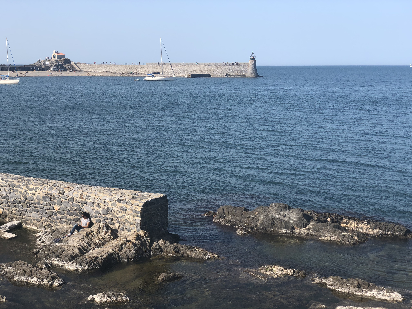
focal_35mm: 52
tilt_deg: -7.3
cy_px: 154
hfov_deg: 36.8
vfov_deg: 28.0
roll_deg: +0.6
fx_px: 619
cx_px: 206
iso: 16
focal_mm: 6
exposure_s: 1/774
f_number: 2.4
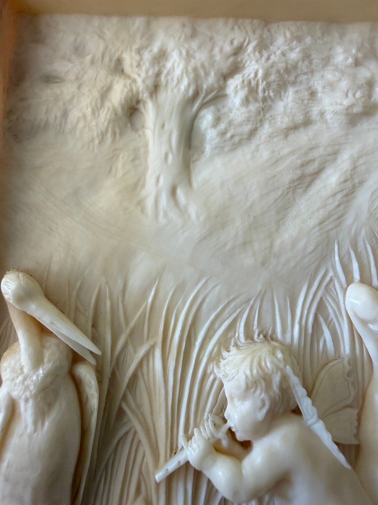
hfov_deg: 56.8
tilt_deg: -80.6
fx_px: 349
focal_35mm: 24
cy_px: 252
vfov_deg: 71.6
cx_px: 189
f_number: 2.2
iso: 160
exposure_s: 1/100
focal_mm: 2.22
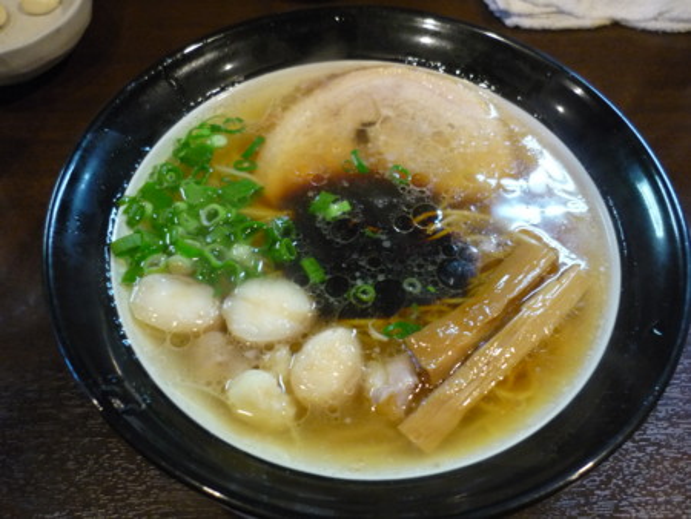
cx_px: 346
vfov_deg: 43.0
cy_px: 260
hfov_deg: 55.3
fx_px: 659
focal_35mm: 33
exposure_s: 1/25
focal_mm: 5.5
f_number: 2.8
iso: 400
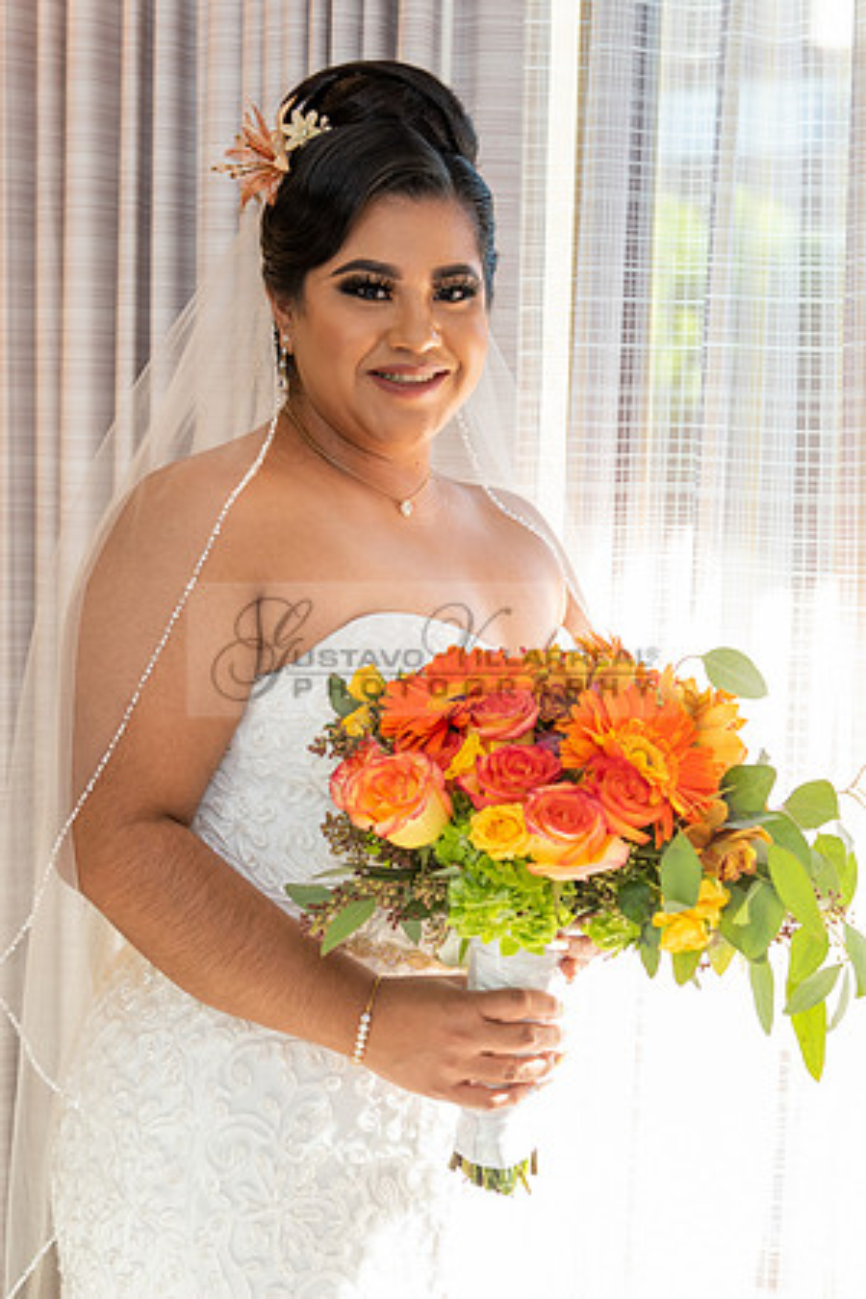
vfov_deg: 27.0
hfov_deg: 18.2
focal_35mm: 75
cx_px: 433
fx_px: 2701
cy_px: 650
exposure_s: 1/160
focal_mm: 48
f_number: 3.5
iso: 400
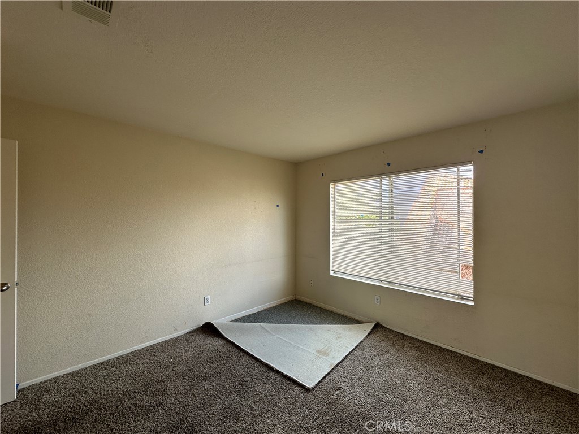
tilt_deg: +0.8
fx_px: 234
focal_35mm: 14
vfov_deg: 85.7
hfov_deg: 102.1
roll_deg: -0.6
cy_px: 217
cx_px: 290
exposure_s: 1/99
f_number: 2.2
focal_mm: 2.22
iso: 50
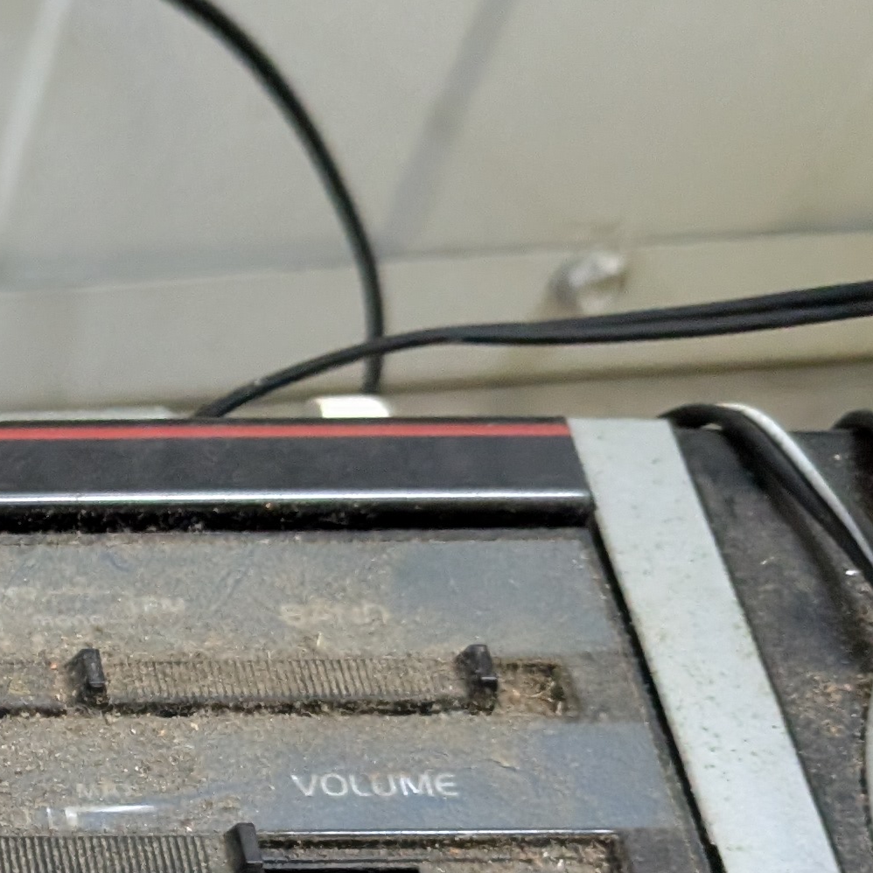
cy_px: 974
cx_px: -642
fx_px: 2425
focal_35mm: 85
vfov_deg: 19.5
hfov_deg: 17.2
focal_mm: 4.53
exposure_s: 1/177
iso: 2460
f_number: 1.7
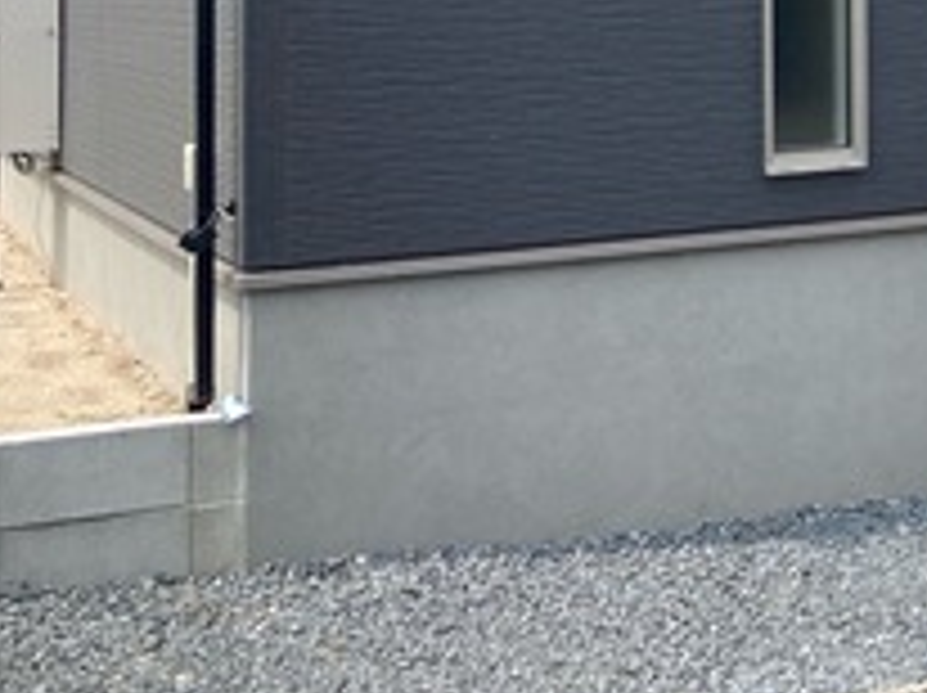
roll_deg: -0.1
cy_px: -180
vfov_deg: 16.1
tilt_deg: +3.1
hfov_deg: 19.8
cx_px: 1354
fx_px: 2327
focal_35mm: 87
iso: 20
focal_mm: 3.99
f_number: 1.8
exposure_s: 1/2000
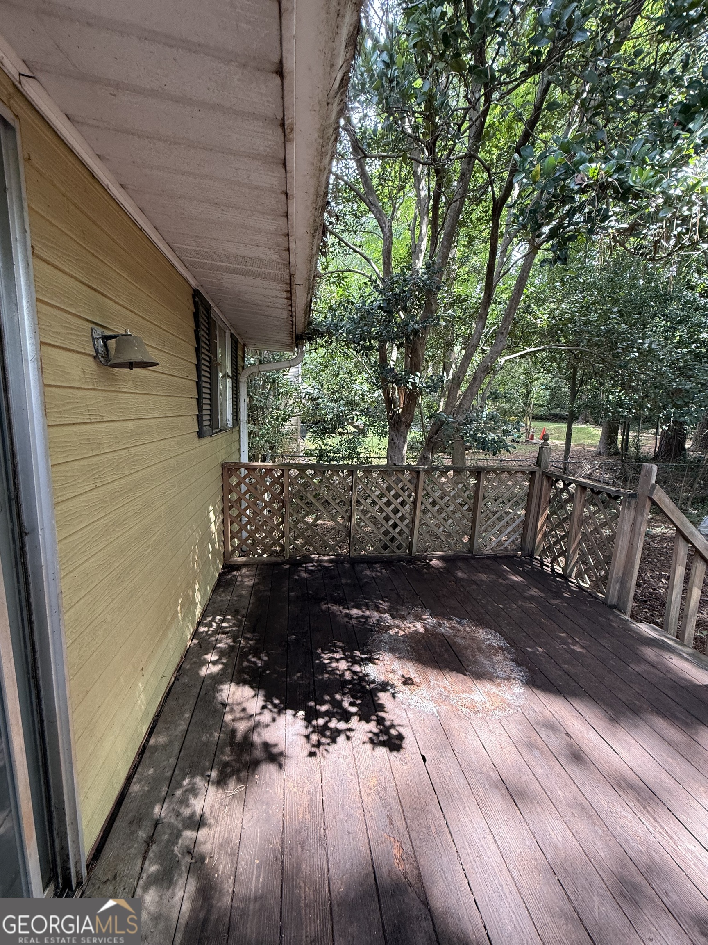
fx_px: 382
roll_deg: -2.2
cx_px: 354
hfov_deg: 85.7
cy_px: 472
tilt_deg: -8.4
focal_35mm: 14
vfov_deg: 102.1
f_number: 2.2
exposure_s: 1/99
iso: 200
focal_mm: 2.22
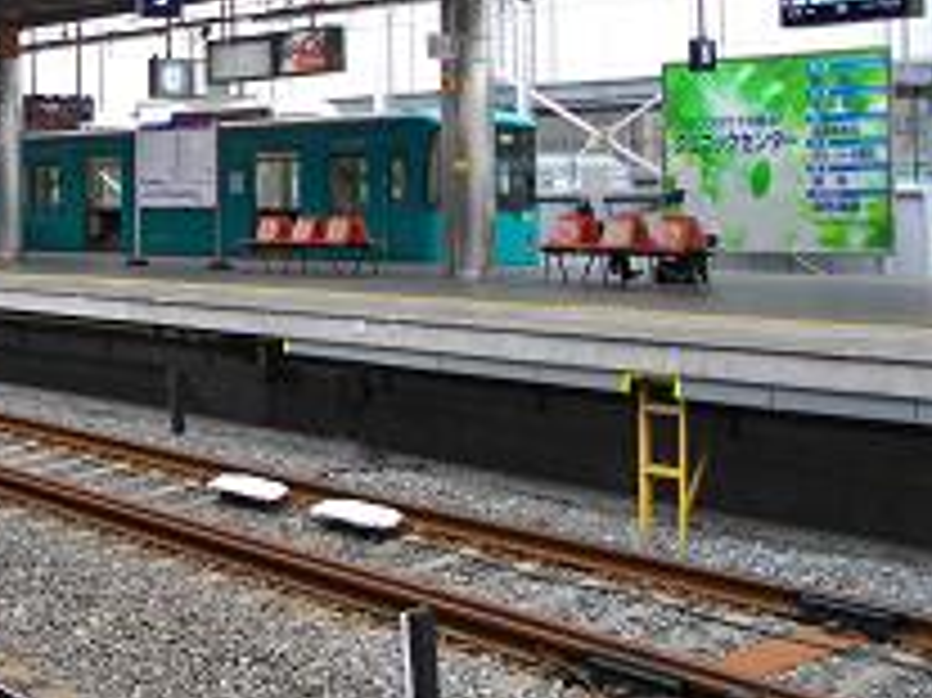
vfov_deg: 23.3
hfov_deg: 30.5
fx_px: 1668
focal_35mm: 62
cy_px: 160
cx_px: 189
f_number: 2.9
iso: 100
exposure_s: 1/160
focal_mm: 5.7
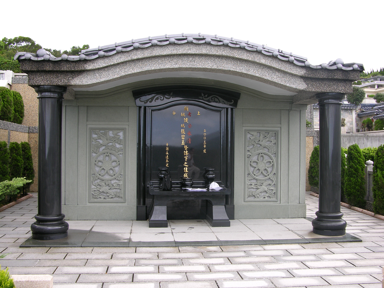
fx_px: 433
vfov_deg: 36.8
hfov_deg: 47.9
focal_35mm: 39
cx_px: 192
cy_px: 144
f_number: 3.6
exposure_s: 1/89.2
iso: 50
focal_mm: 10
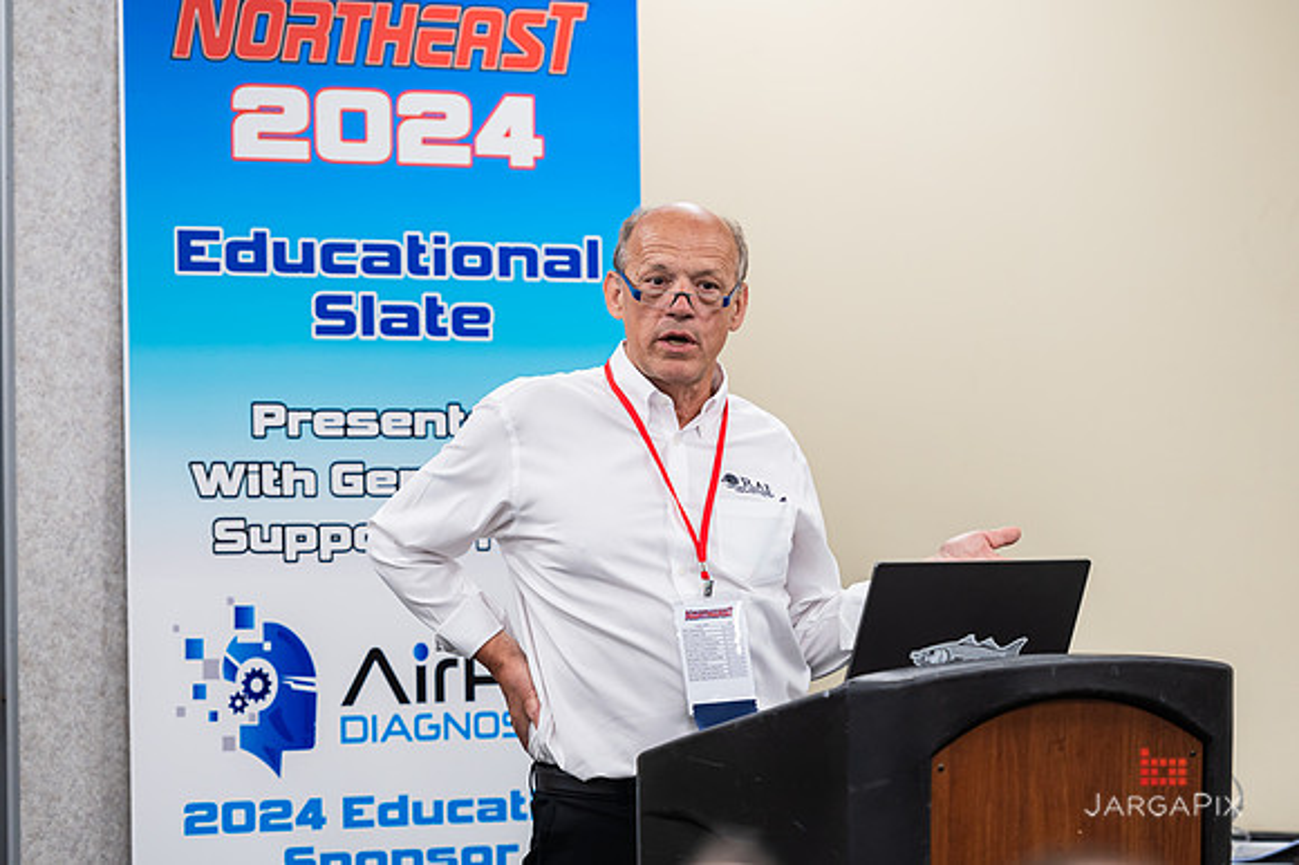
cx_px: 650
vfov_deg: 8.2
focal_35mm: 168
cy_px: 410
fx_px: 6047
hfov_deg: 12.3
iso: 800
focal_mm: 155
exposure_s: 1/200
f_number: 3.2
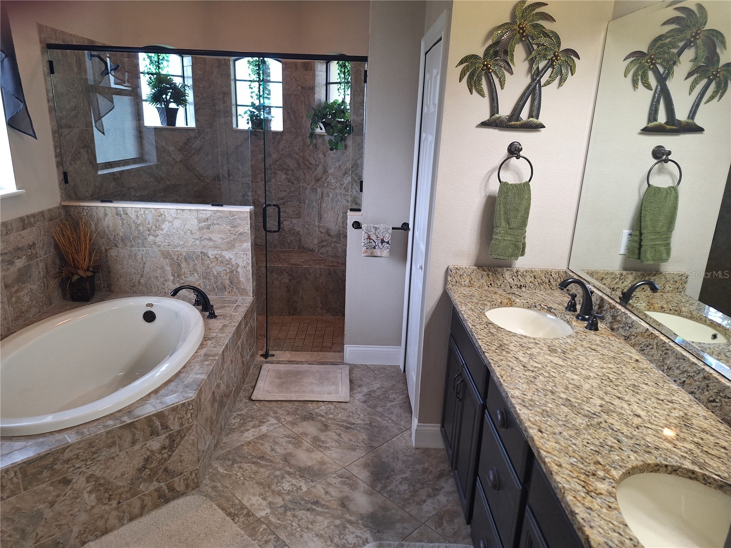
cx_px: 366
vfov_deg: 58.9
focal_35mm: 23
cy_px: 274
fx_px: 486
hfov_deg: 73.9
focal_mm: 5.54
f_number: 1.8
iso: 100
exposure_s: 1/40
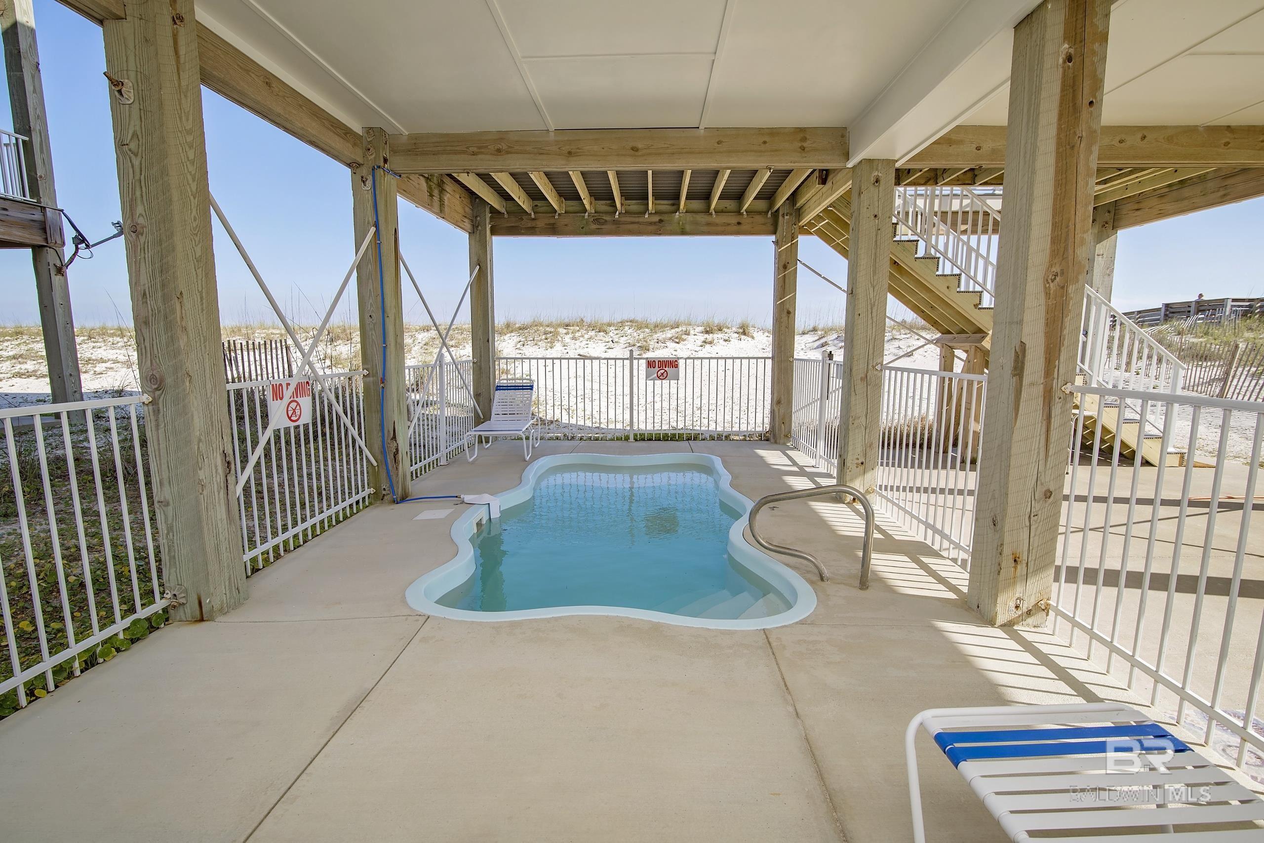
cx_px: 632
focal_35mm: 16
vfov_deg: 73.8
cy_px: 422
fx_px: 562
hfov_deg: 96.7
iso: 100
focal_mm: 16
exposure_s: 1/200
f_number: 22
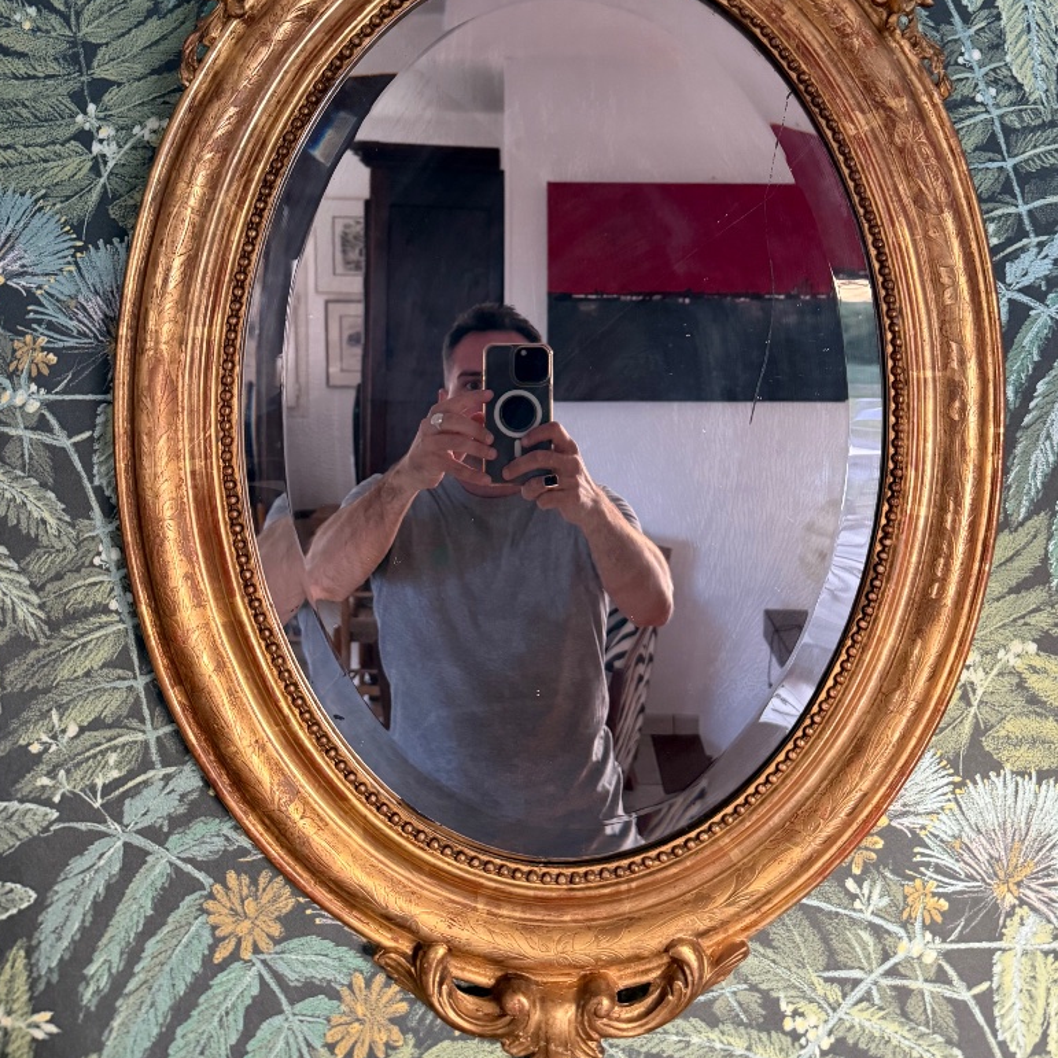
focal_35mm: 33
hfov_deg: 49.6
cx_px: 600
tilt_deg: +8.7
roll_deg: +0.4
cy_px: 321
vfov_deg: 48.6
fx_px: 1141
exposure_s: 1/60
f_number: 1.78
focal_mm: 6.76
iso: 500
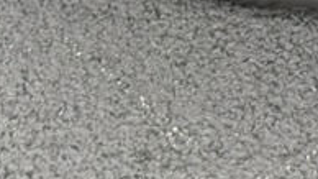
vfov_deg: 7.8
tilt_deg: -41.6
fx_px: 1163
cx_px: 293
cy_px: -328
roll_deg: +3.4
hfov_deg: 15.4
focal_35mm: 138
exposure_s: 1/121
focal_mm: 6.76
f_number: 1.78
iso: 125
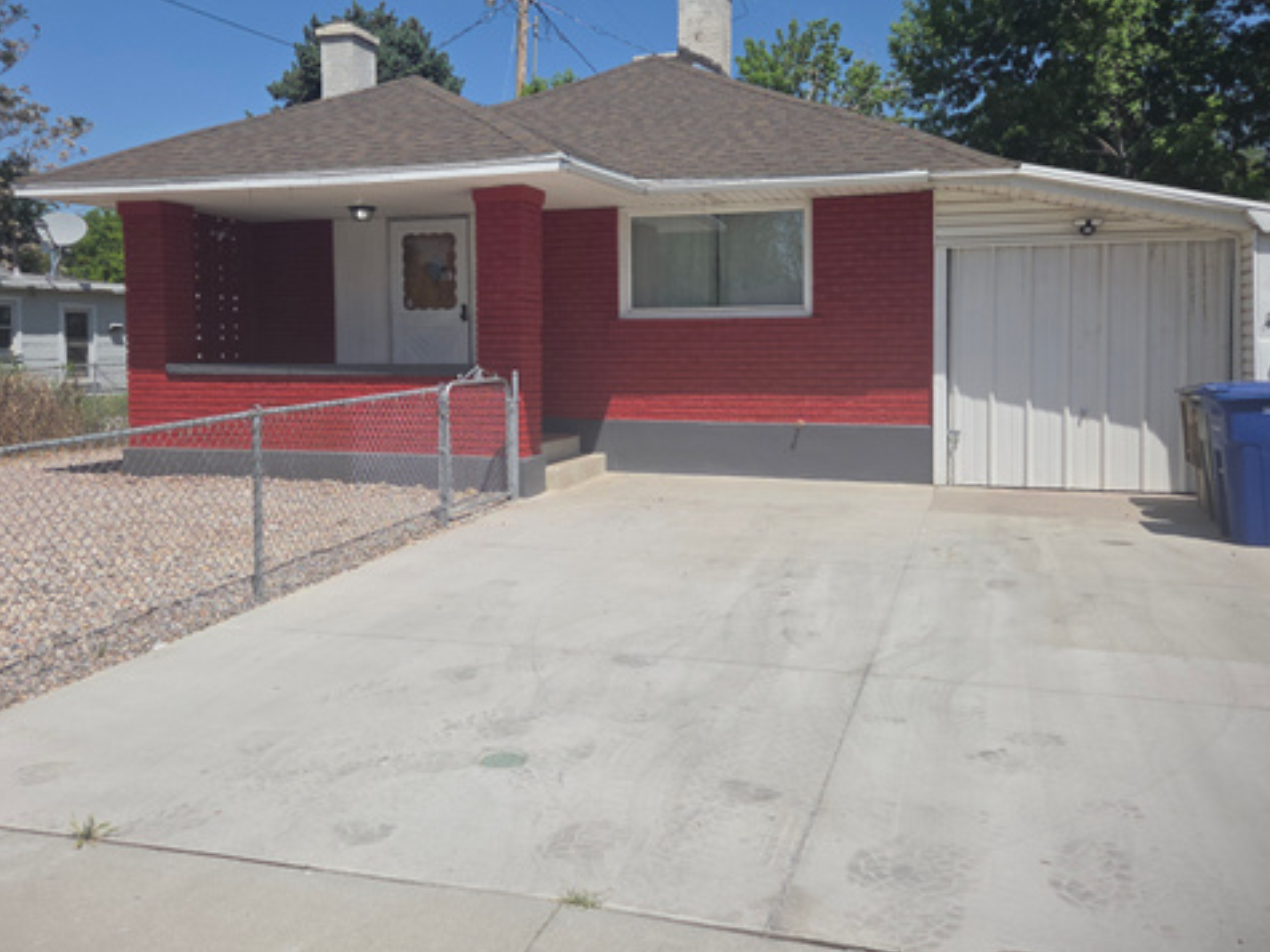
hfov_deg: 58.3
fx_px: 1137
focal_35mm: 31
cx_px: 607
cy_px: 382
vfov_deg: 45.2
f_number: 1.8
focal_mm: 5.4
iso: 25
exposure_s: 1/1915
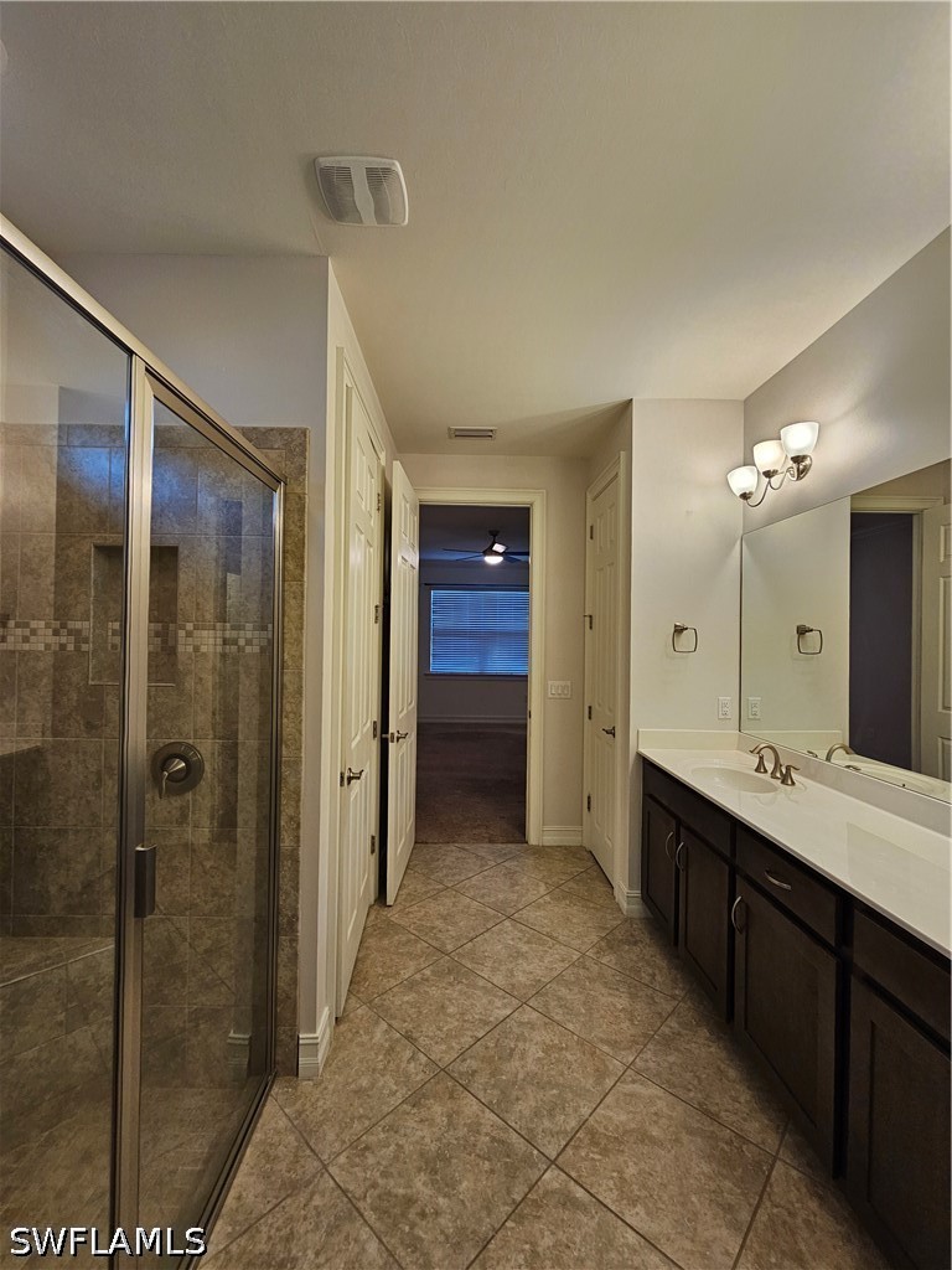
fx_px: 477
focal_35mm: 13
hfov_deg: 89.9
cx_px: 476
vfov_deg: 106.2
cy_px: 635
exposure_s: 1/60
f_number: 2.2
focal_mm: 2.2
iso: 125
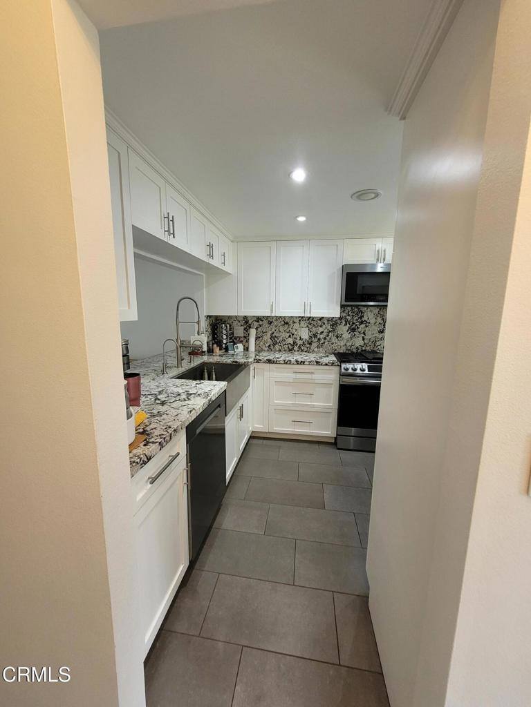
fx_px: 266
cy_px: 354
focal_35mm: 13
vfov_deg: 106.2
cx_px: 266
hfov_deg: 89.9
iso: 160
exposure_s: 1/60
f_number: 2.2
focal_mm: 1.74
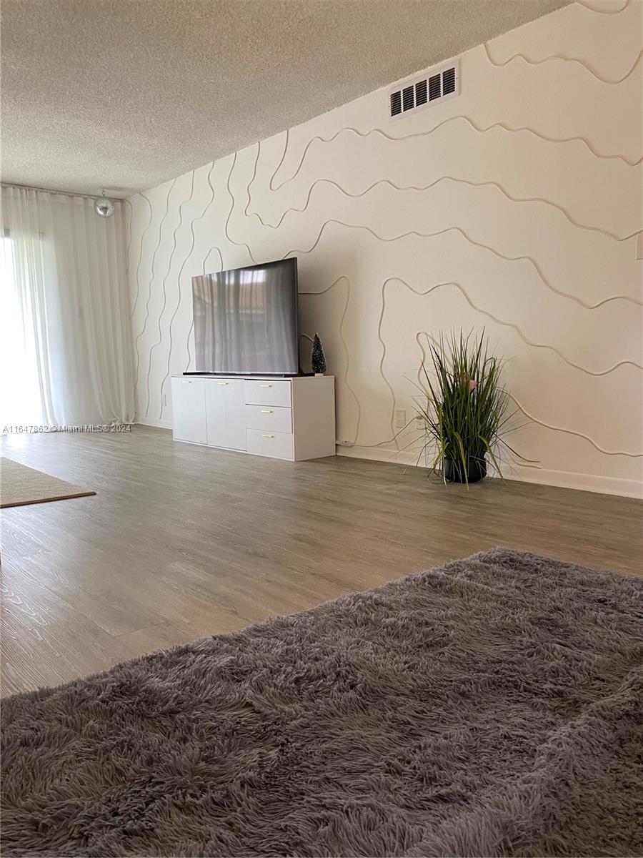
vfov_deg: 67.3
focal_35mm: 26
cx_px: 322
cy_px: 429
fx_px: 644
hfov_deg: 53.1
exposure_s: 1/60
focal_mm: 4.25
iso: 125
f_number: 1.8
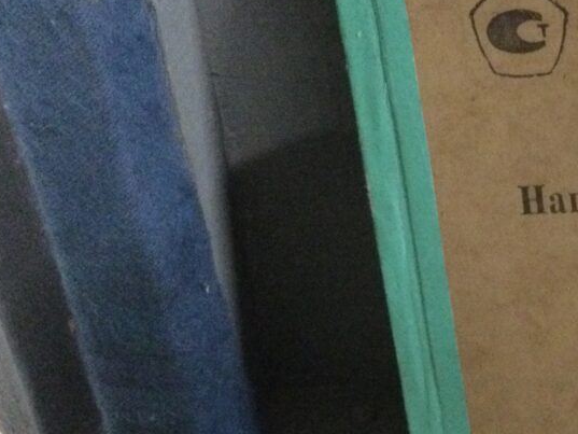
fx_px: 1253
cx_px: 675
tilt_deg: -48.7
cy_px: 218
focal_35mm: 75
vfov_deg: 19.6
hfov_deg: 23.9
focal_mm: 3.3
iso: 800
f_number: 2.4
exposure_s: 1/17
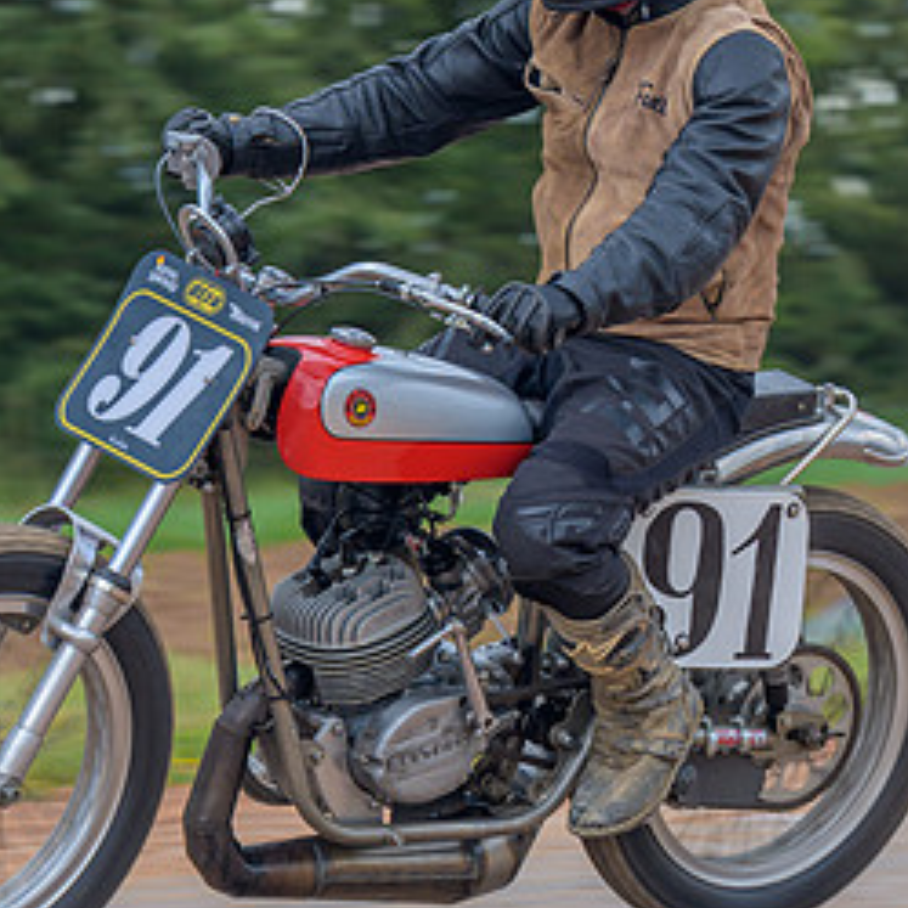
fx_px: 8428
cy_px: 438
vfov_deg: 6.2
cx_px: 347
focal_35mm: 284
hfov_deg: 6.2
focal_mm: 84
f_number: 4
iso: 160
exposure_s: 1/250
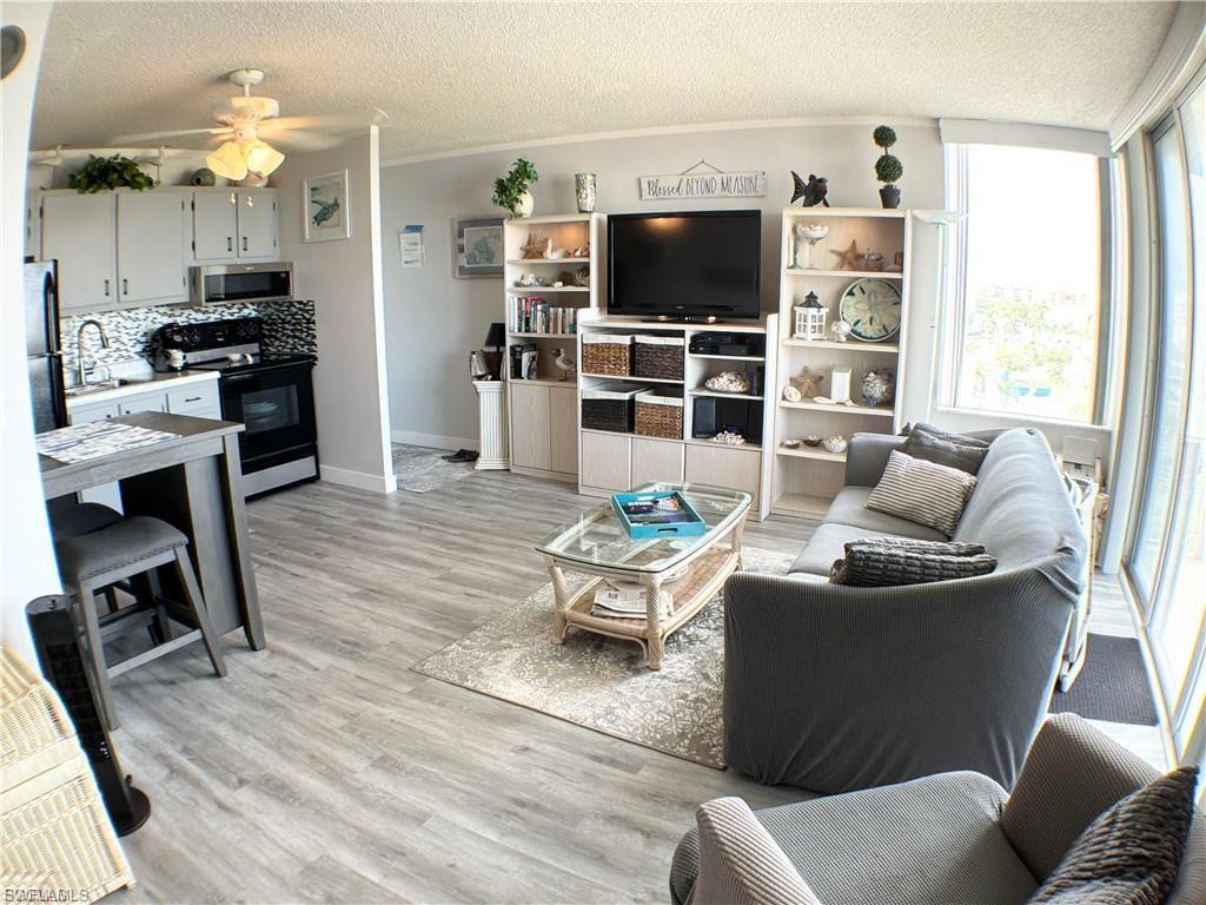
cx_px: 603
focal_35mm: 28
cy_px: 452
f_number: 1.8
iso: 40
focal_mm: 3
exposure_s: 1/60
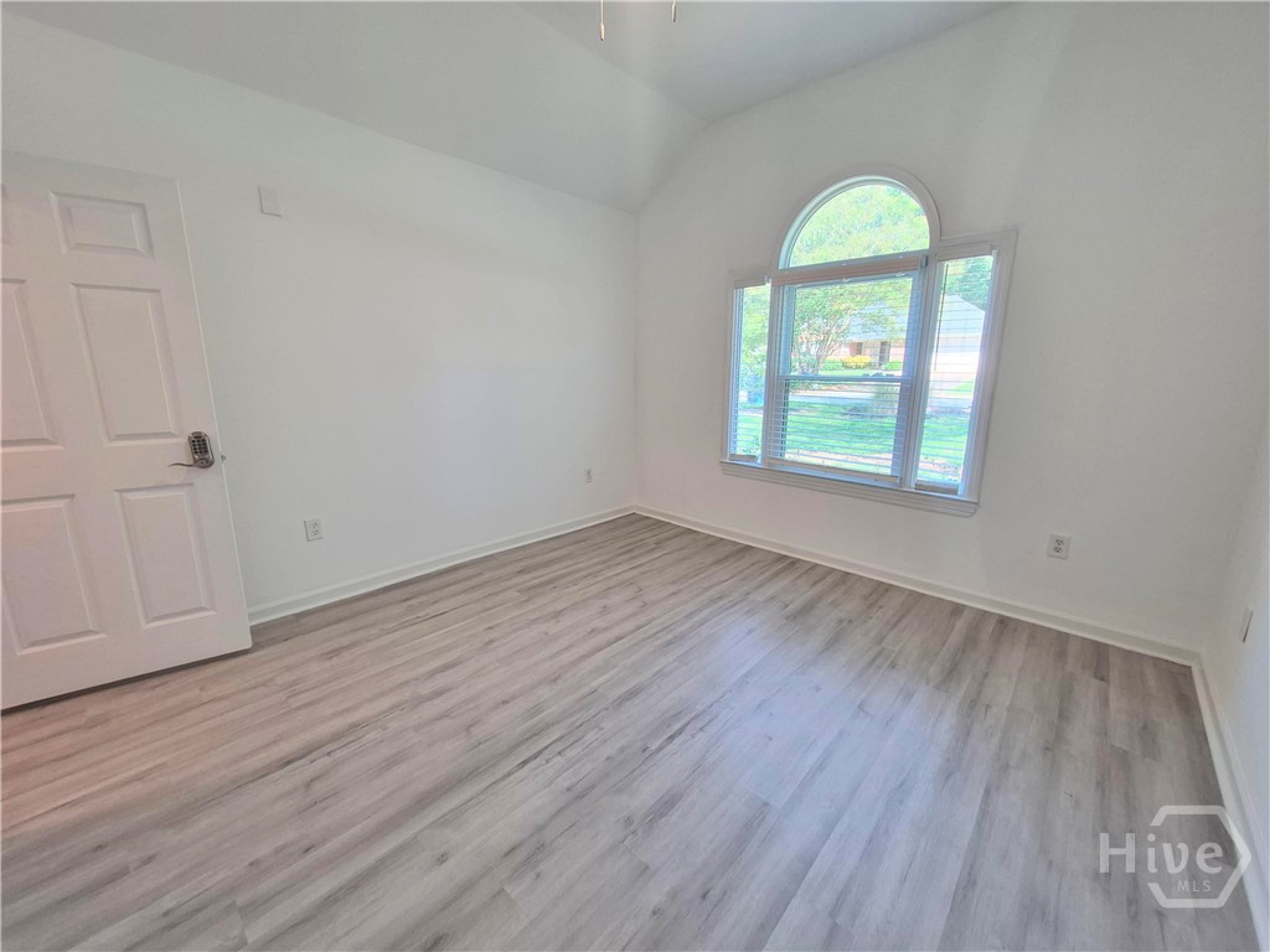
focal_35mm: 13
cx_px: 635
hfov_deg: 106.2
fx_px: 477
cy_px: 476
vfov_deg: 89.9
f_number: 2.2
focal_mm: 1.74
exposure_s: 1/60
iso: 64
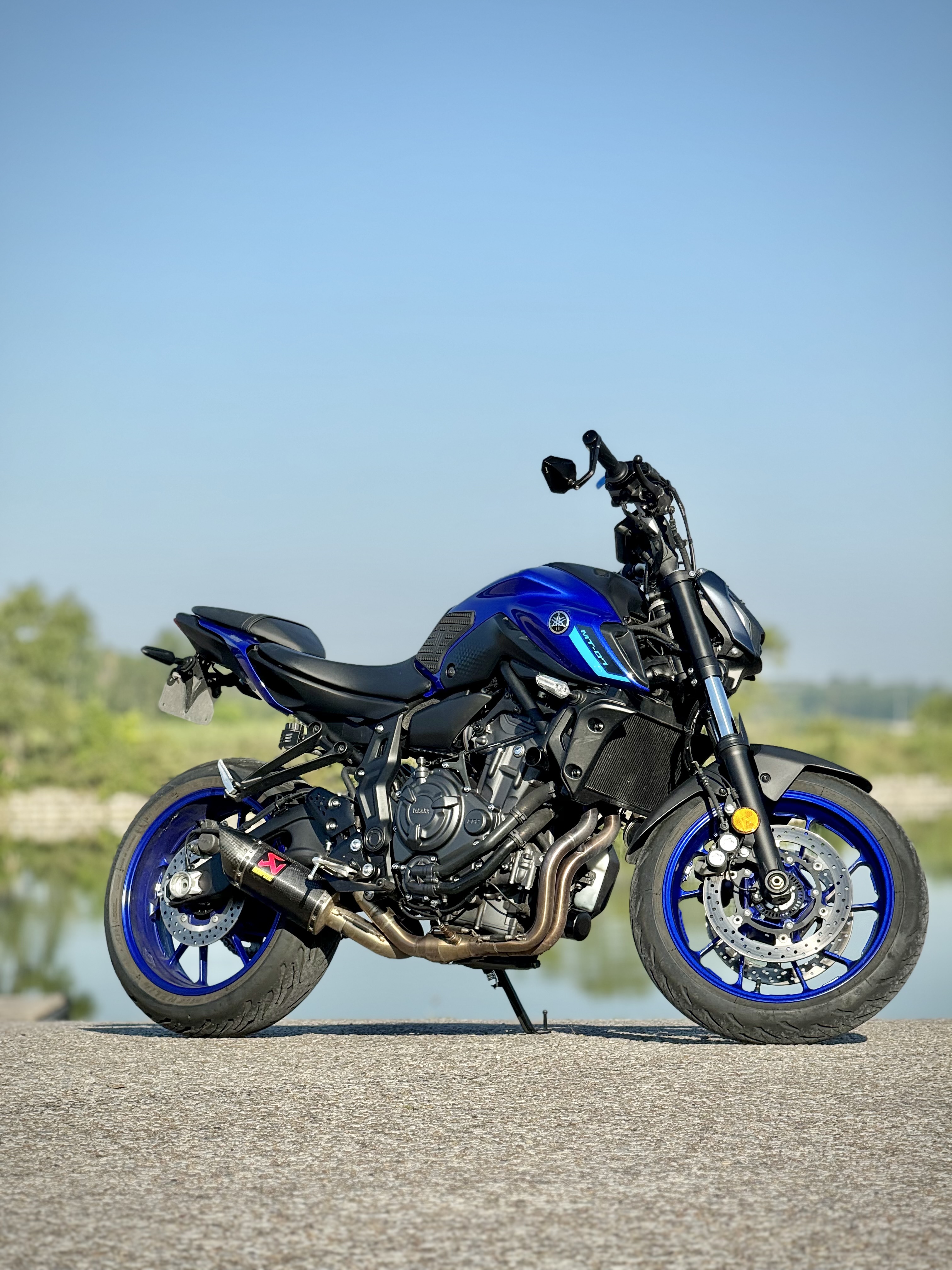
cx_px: 476
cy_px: 635
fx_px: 4400
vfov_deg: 16.4
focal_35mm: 120
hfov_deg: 12.3
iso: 50
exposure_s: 1/736
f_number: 2.8
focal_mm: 15.66
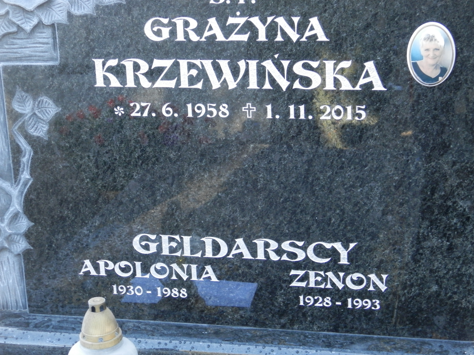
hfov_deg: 28.6
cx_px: 237
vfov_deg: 21.6
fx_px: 931
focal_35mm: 68
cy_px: 178
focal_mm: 12.2
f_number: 4
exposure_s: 1/30
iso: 200
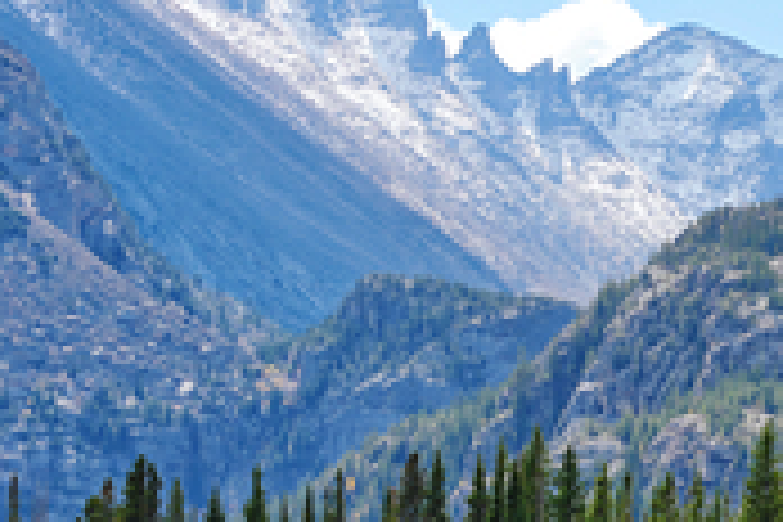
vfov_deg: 5.9
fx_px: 5046
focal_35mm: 232
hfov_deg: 8.8
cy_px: 322
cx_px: 720
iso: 100
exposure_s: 1/1000
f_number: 4
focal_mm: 72
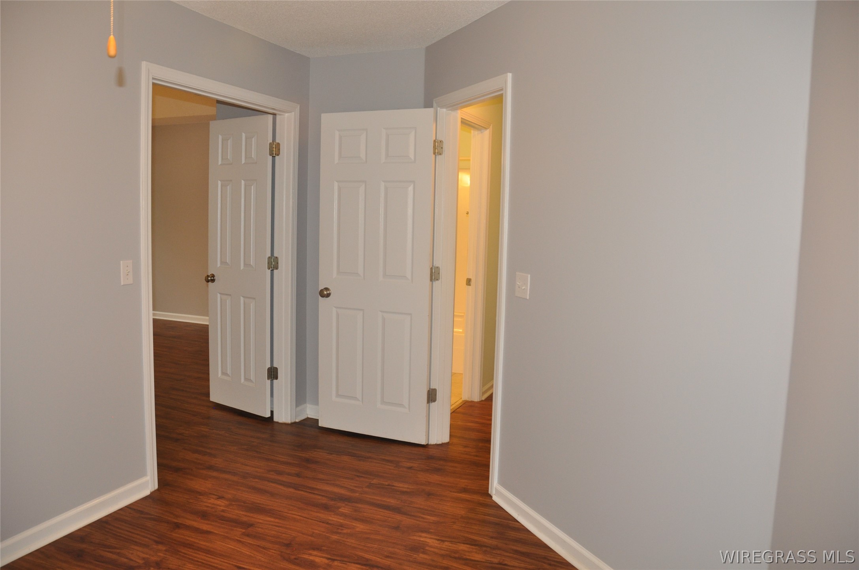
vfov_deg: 47.8
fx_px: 643
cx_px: 430
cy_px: 285
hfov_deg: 67.4
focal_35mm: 27
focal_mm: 18
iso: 800
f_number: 3.5
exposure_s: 1/60
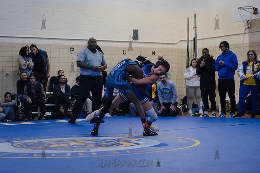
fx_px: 600
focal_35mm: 83
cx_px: 117
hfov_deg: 24.5
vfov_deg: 16.5
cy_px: 81
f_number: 3.2
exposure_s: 1/400
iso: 6400
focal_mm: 70
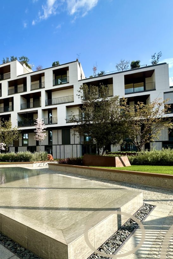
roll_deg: +0.1
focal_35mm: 23
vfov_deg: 75.7
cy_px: 147
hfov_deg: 50.9
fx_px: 166
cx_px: 29
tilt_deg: +0.6
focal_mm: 2.22
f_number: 2.2
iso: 50
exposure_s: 1/824
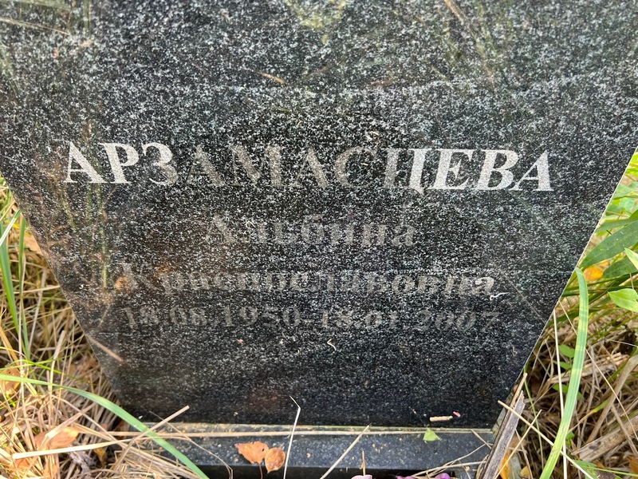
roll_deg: -2.4
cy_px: 240
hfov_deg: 67.3
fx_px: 479
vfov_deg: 53.1
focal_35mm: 26
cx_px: 319
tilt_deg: -41.5
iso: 100
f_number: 1.5
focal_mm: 5.7
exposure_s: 1/121
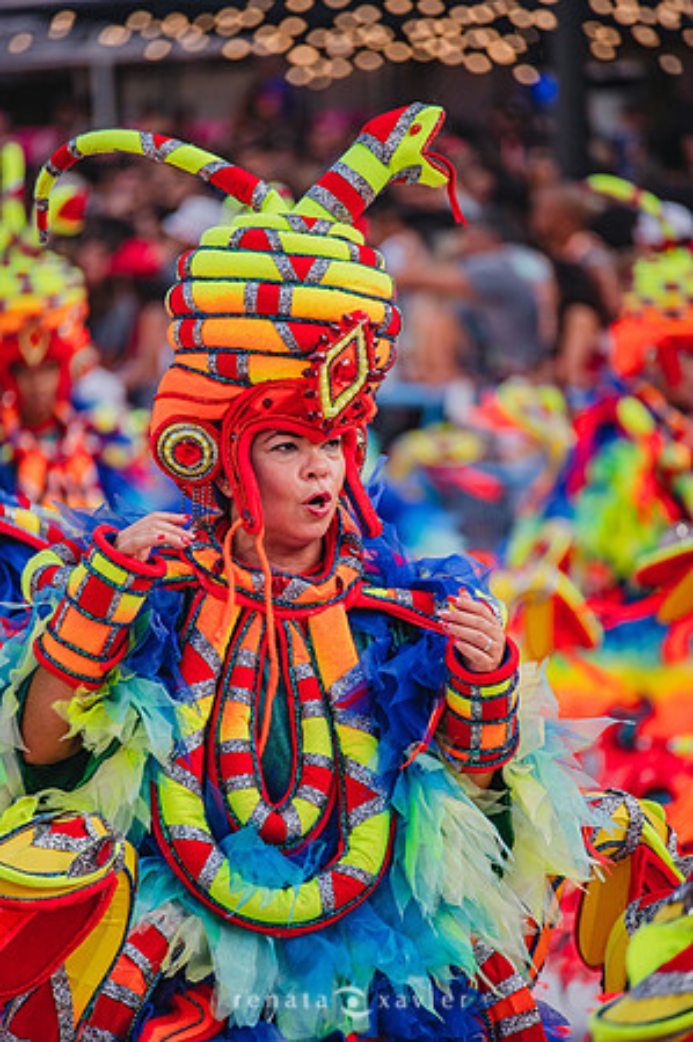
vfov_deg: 6.9
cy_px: 521
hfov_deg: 4.6
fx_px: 8682
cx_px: 346
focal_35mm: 300
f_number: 5.6
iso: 640
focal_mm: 300
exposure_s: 1/1600
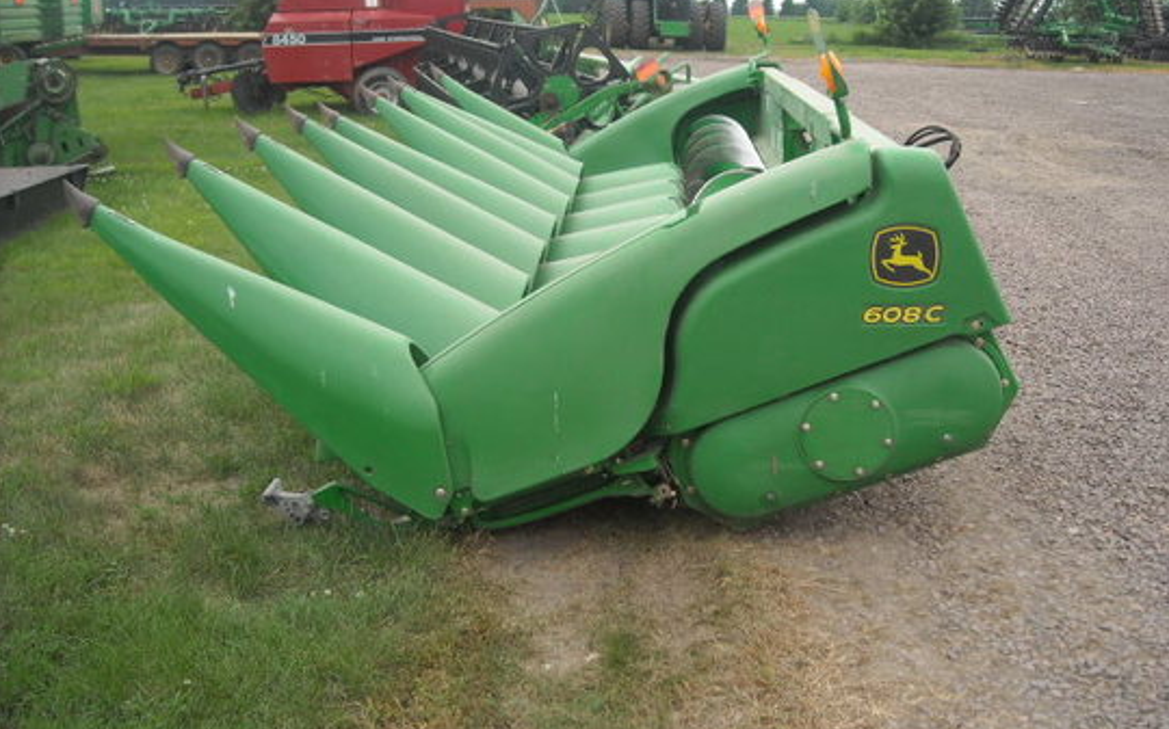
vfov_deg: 27.4
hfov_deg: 42.7
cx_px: 584
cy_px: 309
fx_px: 1497
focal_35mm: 47
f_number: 3.1
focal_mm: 7.1
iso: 64
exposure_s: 1/239
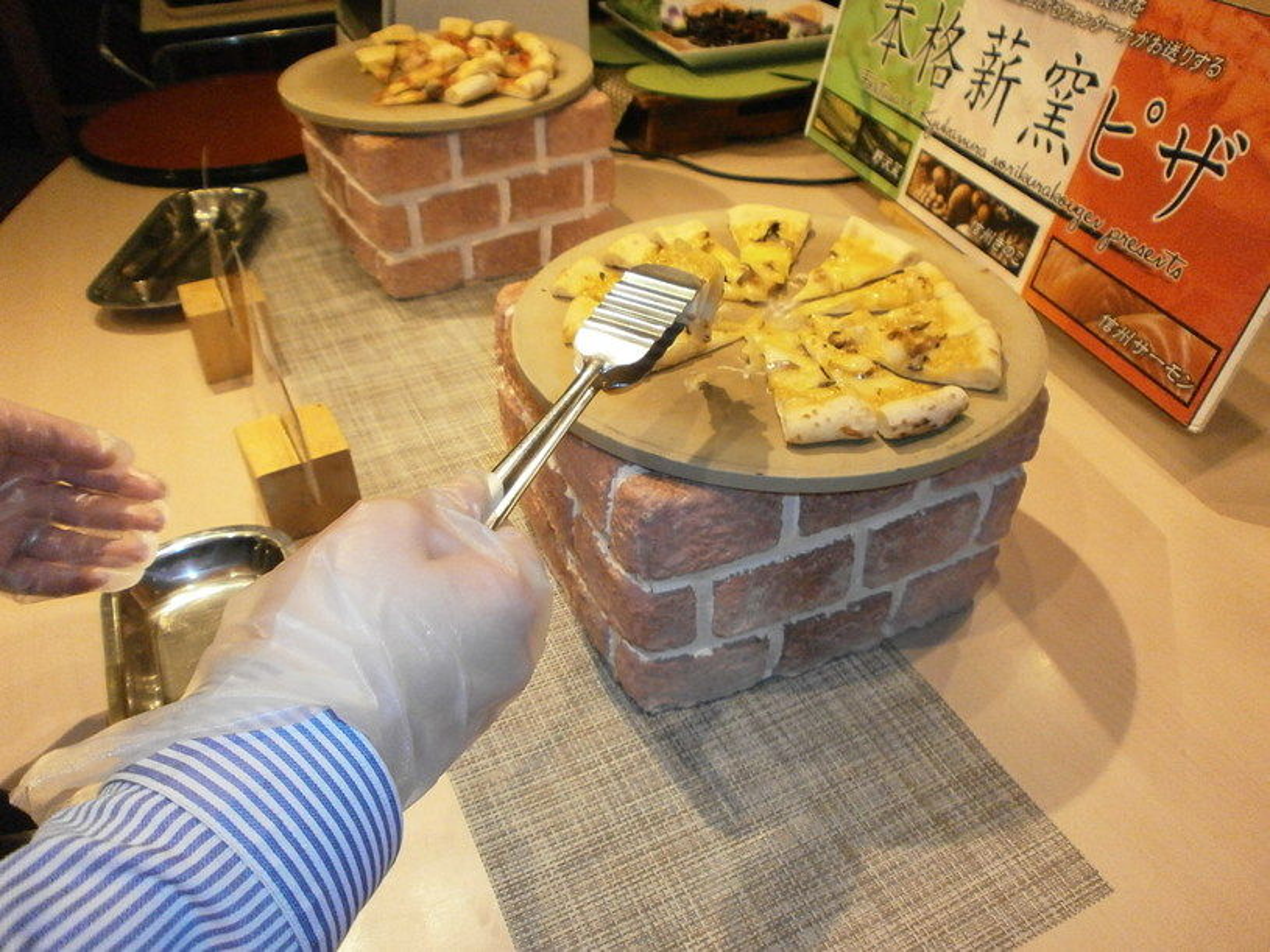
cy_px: 476
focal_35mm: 27
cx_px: 635
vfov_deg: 51.3
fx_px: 990
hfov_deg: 65.3
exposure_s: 1/250
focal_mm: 4.8
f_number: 2.9
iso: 400
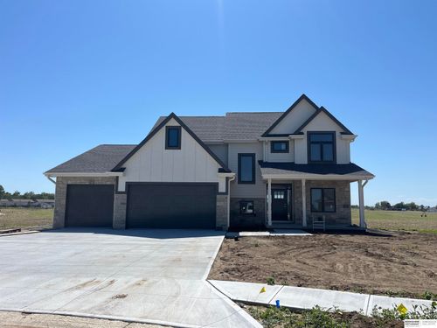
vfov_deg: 53.1
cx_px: 218
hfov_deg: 67.3
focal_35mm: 26
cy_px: 164
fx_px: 328
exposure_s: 1/5848
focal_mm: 5.1
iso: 50
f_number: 1.6
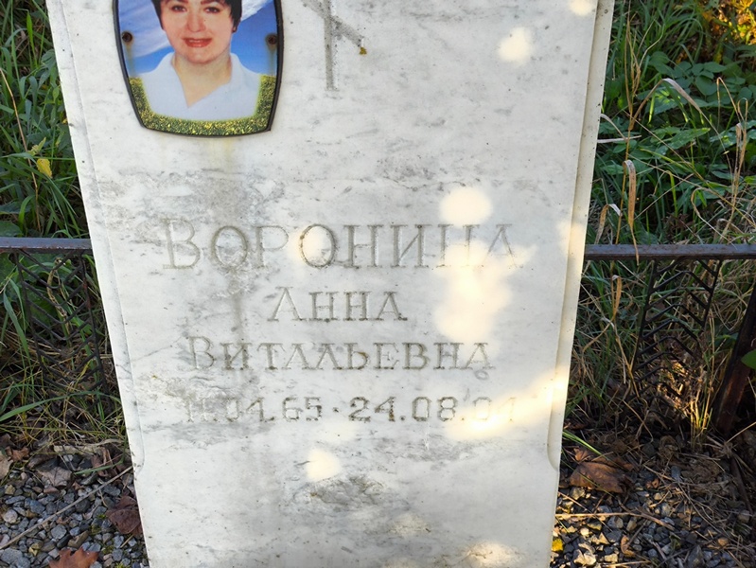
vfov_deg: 29.1
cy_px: 284
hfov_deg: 38.2
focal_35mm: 50
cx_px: 378
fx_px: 1092
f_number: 1.7
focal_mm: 4.71
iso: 50
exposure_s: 1/145
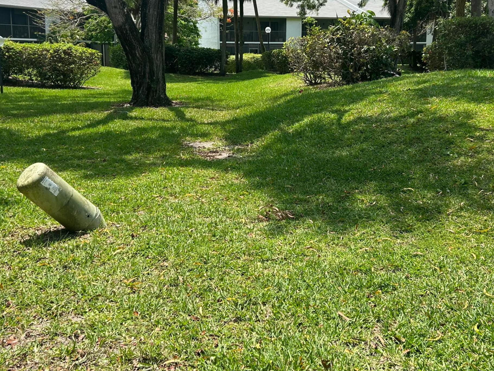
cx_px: 265
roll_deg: +1.0
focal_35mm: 41
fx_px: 585
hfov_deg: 45.7
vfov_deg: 34.9
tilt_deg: -6.3
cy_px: 128
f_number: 1.5
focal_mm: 5.7
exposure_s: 1/2083
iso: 50
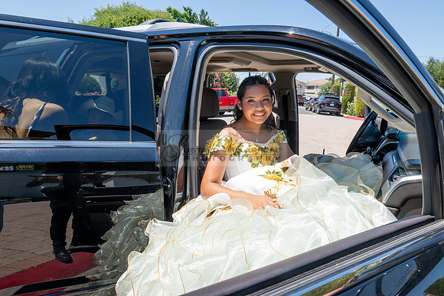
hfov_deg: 73.7
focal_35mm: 24
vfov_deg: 53.2
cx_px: 222
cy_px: 148
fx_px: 296
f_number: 11
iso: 200
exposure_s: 1/125
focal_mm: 24
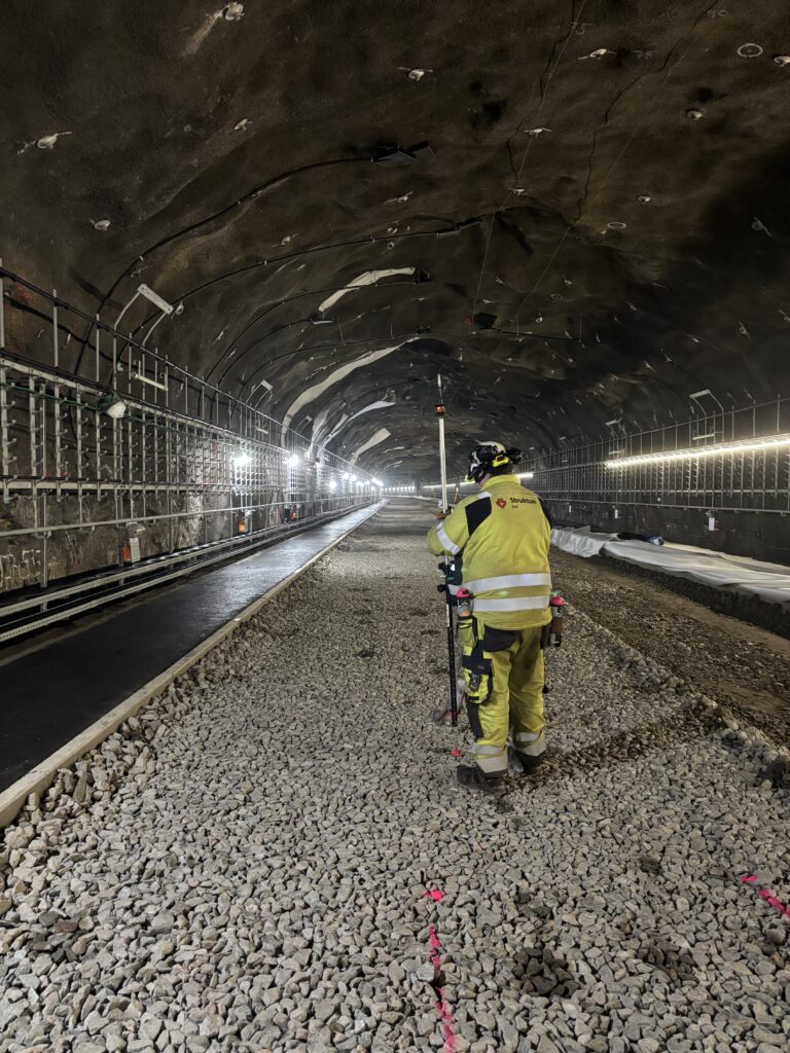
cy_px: 526
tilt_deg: -2.7
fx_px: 791
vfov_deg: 67.3
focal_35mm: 26
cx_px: 395
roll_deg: -0.2
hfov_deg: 53.1
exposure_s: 1/25
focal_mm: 5.96
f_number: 1.6
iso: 500
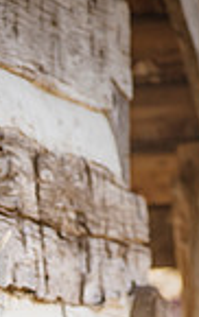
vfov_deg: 5.9
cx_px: -90
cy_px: 488
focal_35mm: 354
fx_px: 3063
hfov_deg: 3.7
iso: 800
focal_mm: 112
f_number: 5
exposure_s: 1/500
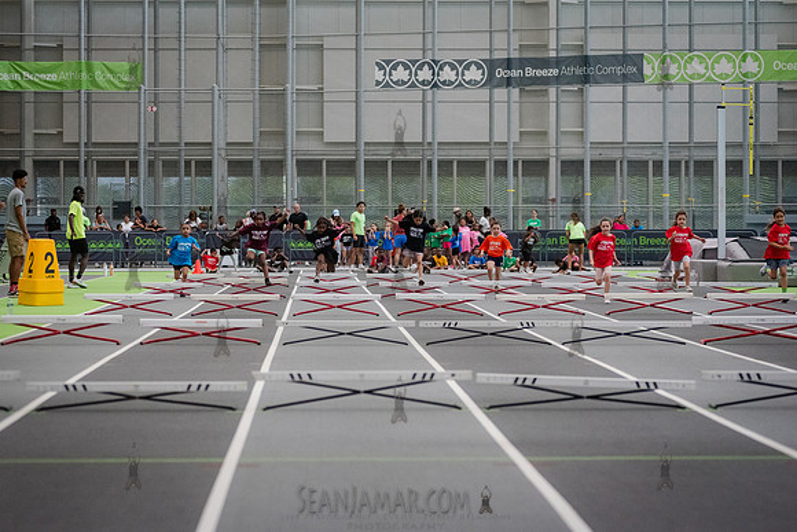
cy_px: 266
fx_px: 2523
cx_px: 398
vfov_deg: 12.0
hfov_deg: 18.0
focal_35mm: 114
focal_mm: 112
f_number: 4
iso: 6400
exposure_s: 1/2000
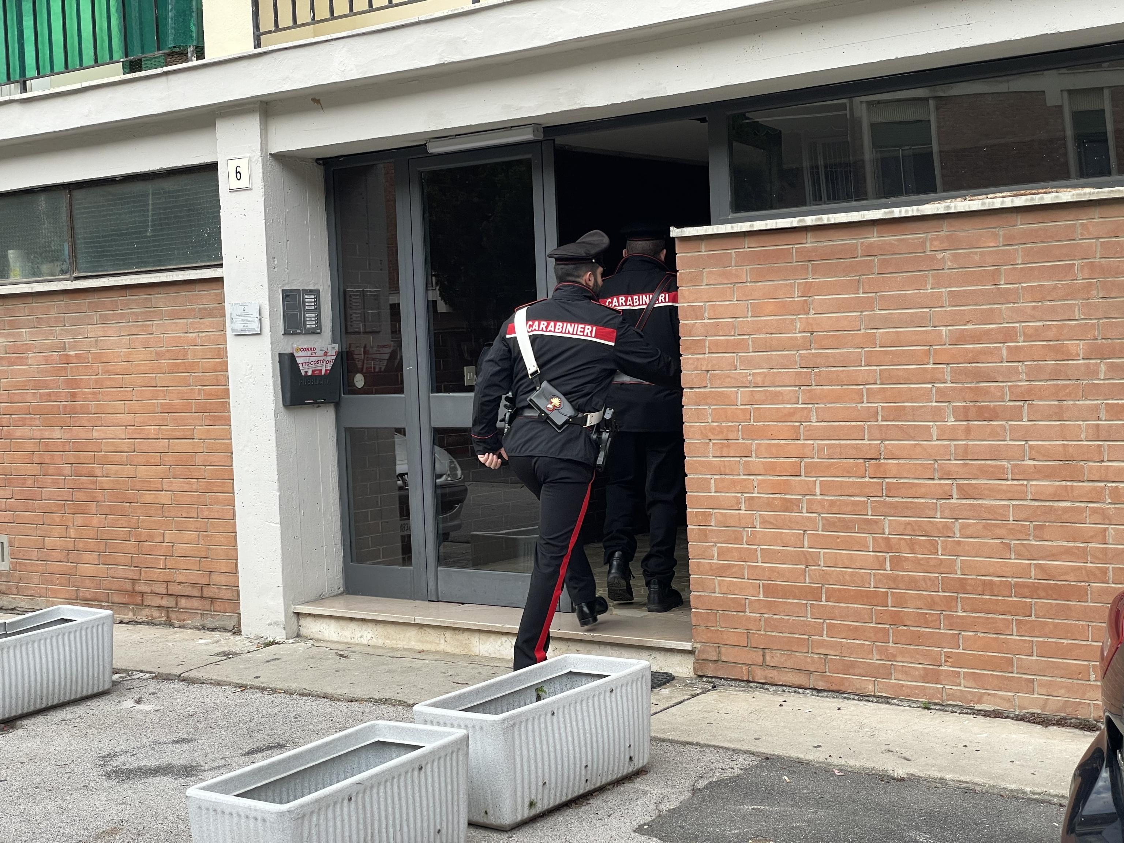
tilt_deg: -3.4
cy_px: 422
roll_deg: +0.3
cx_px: 562
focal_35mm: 52
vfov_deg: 28.0
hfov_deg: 36.8
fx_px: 1688
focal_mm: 6
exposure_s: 1/190
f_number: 2
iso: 25
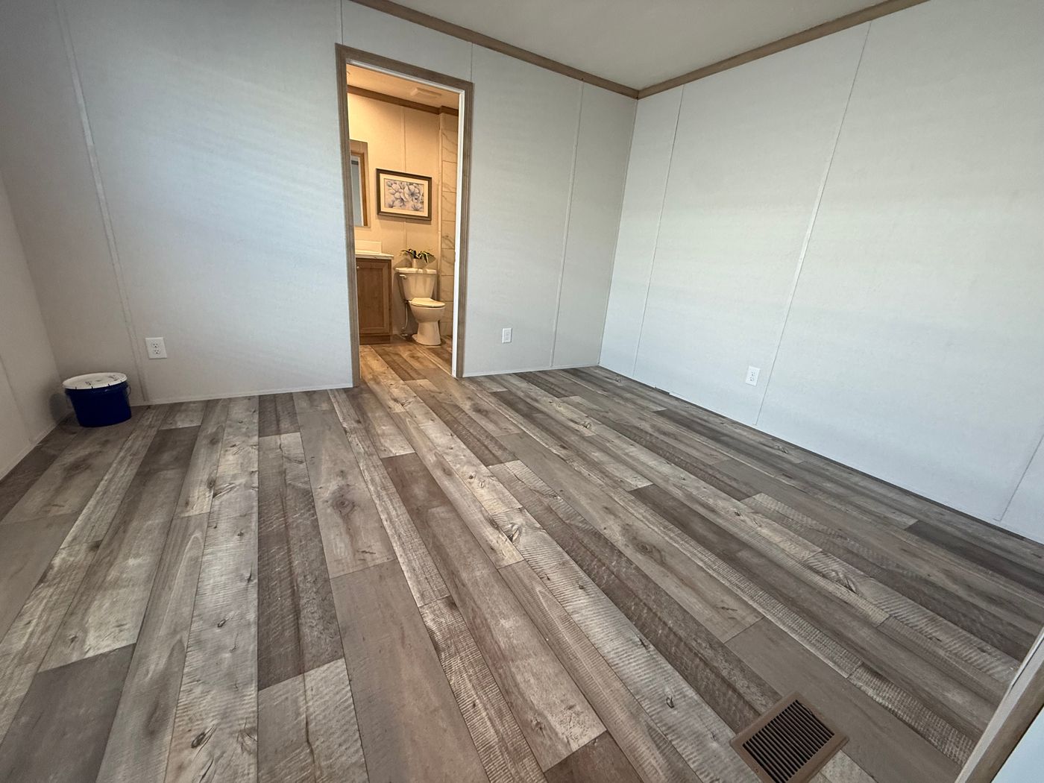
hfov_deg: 102.1
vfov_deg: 85.7
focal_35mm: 14
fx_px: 422
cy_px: 392
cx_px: 522
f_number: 2.2
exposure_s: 1/120
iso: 250
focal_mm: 2.22
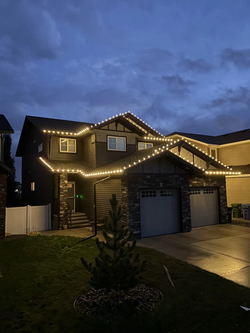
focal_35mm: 26
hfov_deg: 53.1
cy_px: 166
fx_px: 250
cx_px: 125
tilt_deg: +4.6
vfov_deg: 67.3
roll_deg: +2.4
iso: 800
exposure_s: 1/15
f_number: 1.6
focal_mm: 5.96
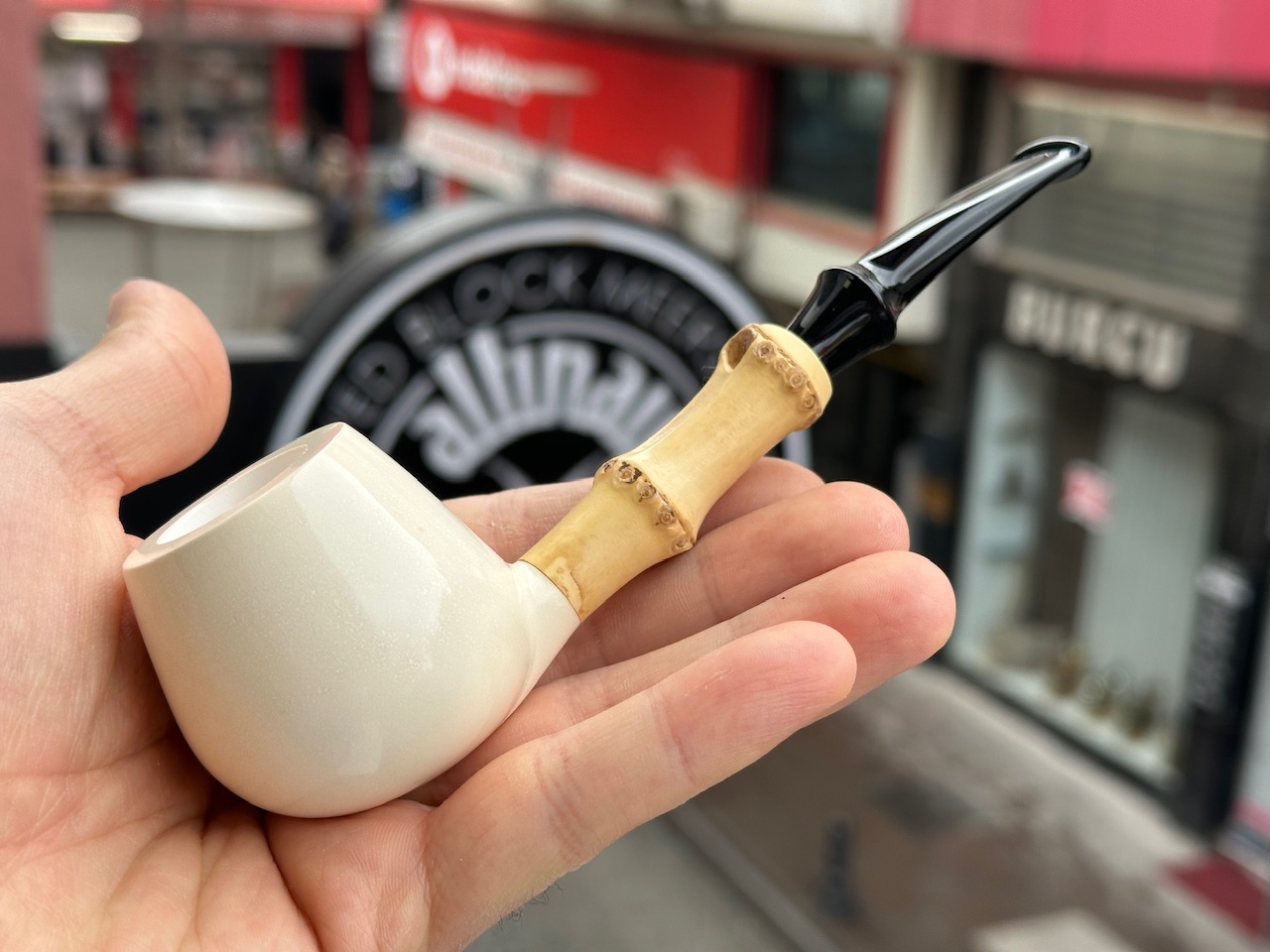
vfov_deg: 30.3
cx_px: 635
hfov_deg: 39.7
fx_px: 1761
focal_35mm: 48
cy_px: 476
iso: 64
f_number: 1.78
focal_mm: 6.86
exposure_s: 1/634
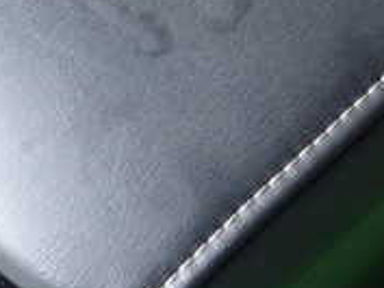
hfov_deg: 15.3
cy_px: -43
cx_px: 221
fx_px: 1432
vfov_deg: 11.3
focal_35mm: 129
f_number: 2.7
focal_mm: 6.83
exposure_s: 1/40
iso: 400
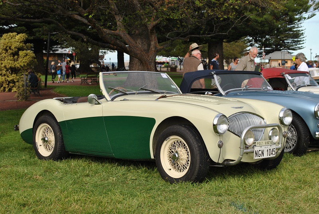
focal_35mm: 63
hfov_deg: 31.9
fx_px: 559
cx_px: 160
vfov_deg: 21.6
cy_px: 107
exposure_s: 1/200
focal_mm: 42
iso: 100
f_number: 7.1
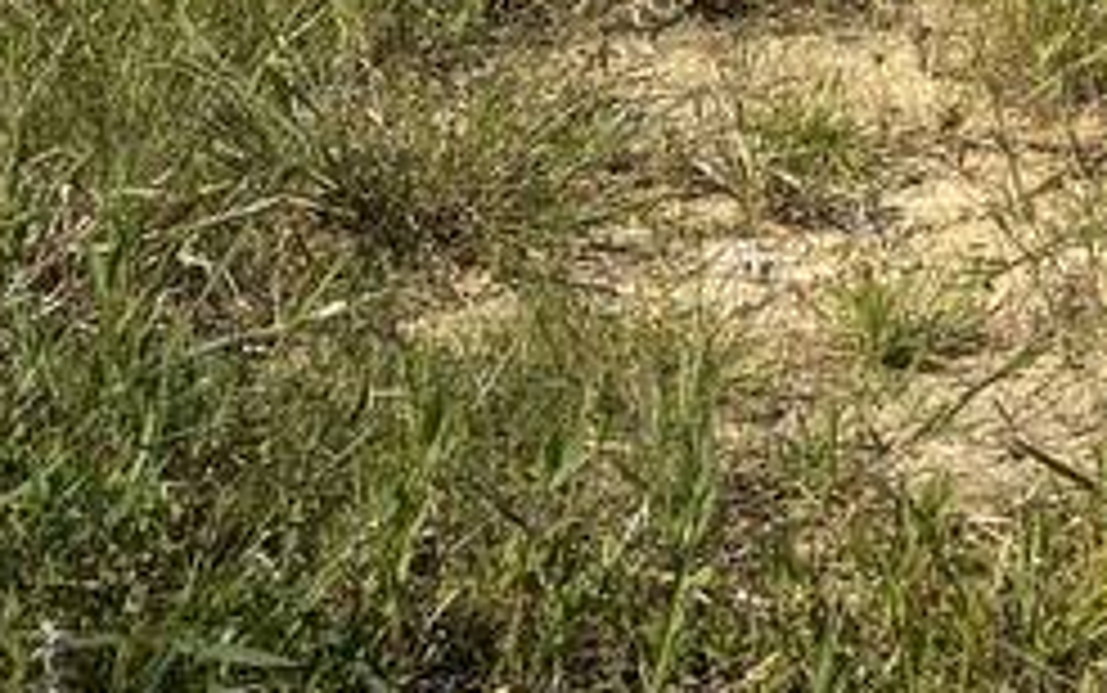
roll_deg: -0.7
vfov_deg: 7.4
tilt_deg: -2.7
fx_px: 4859
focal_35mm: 161
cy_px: -1161
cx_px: 1822
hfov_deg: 12.2
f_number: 1.6
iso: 50
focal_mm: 5.96
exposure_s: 1/4425
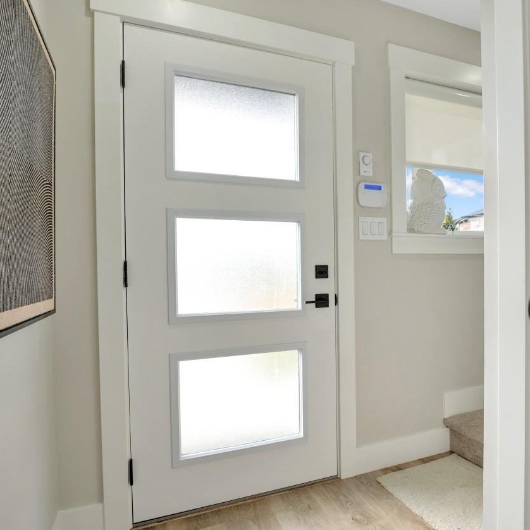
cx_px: 342
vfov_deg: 65.1
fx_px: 415
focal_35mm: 24
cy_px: 269
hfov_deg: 63.8
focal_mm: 14.6
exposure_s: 1/50
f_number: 8
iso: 400
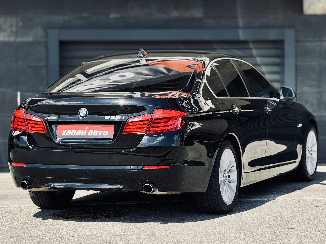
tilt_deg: -0.9
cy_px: 122
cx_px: 163
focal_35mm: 120
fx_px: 1130
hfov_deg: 16.4
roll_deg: +0.5
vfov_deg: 12.3
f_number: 2.8
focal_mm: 15.66
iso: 50
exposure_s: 1/442
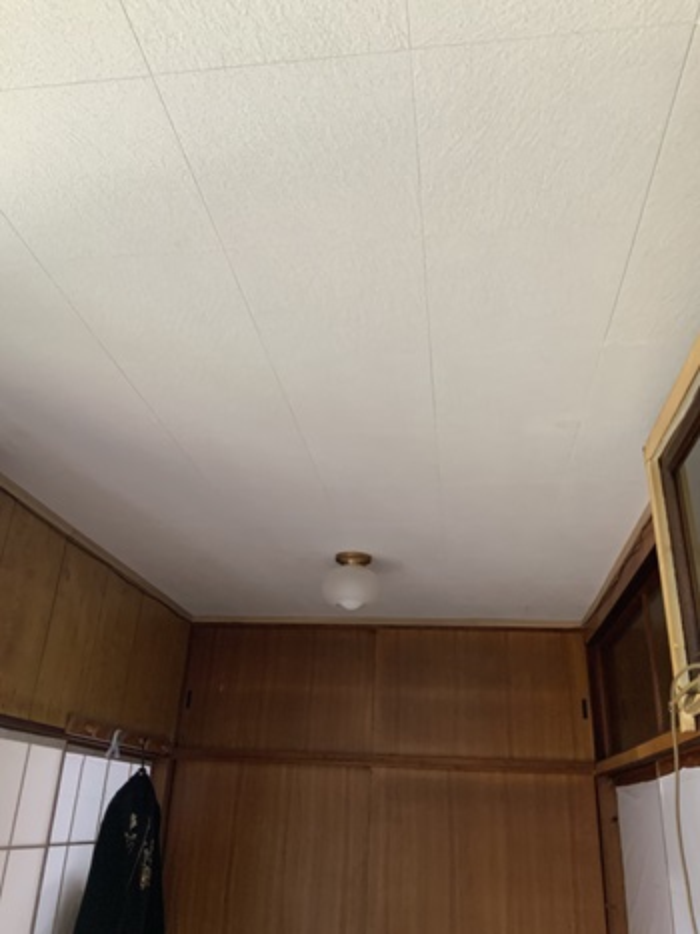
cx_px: 350
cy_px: 467
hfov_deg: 48.2
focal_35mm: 29
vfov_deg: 61.7
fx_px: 782
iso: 64
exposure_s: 1/60
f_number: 1.8
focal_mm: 3
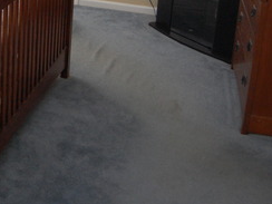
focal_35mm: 68
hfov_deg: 27.2
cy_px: -32
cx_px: 9
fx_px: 534
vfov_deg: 20.4
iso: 800
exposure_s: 1/13
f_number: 3.5
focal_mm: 18
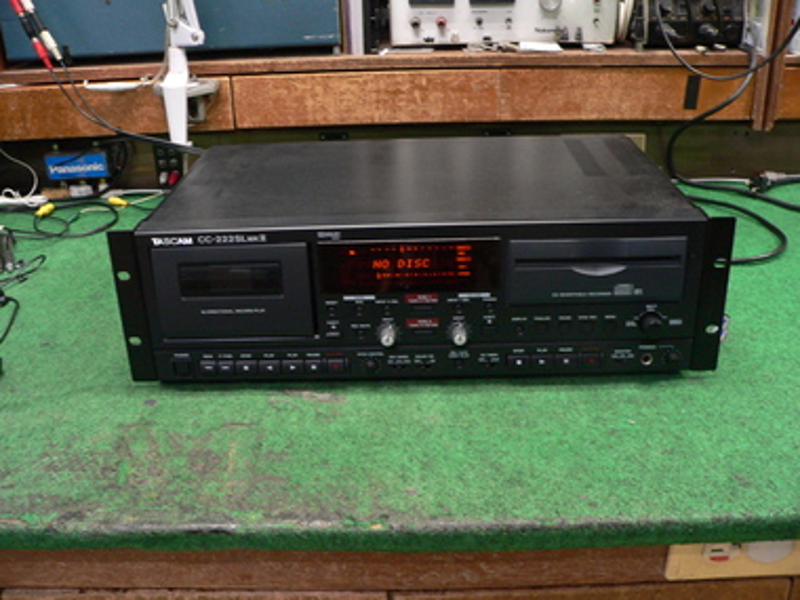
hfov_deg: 51.4
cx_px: 400
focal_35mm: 36
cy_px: 300
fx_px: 832
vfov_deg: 39.7
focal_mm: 6
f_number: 2.8
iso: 200
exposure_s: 1/10
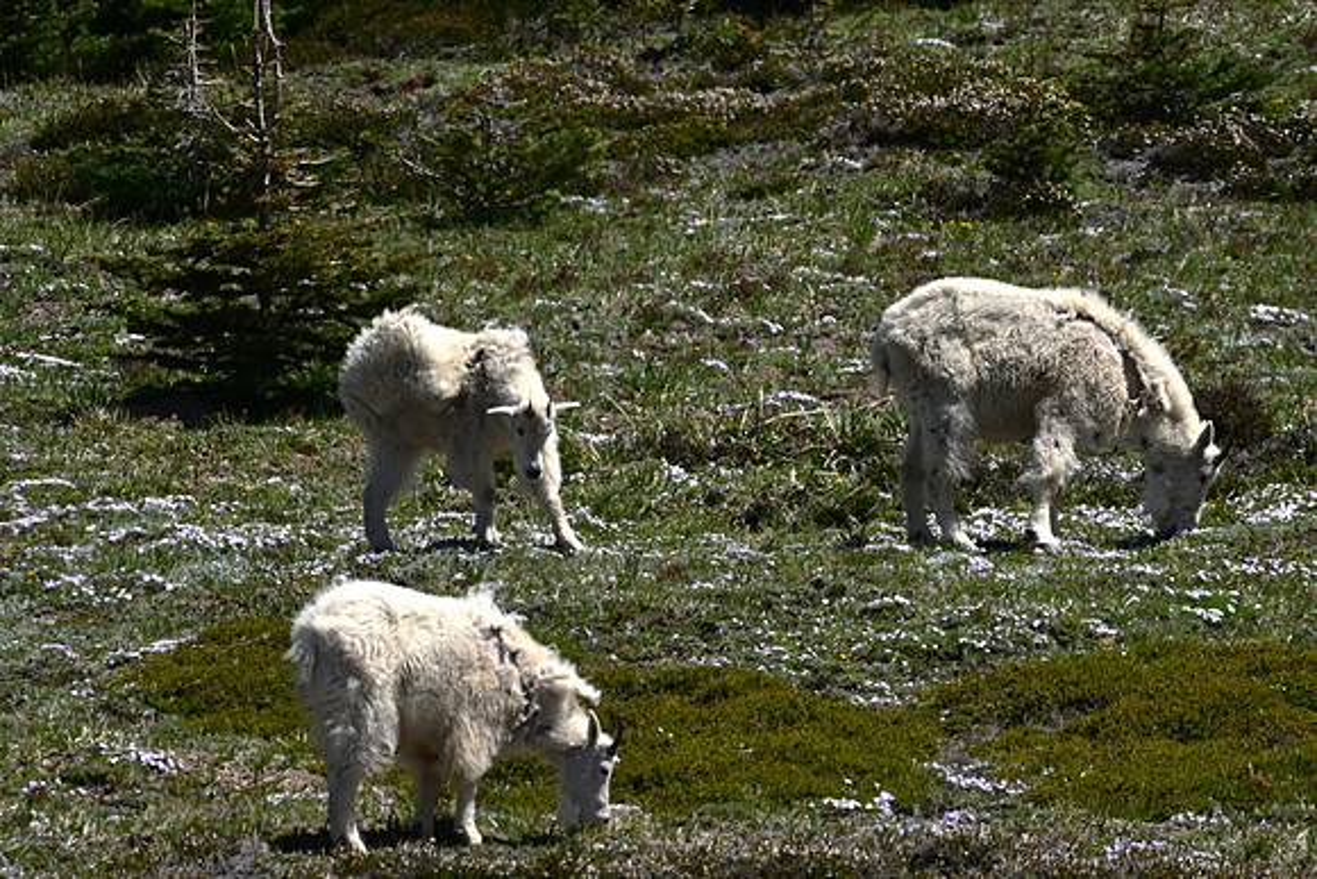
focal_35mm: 600
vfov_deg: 2.3
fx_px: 21954
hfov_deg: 3.4
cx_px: 658
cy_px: 440
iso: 400
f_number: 6.3
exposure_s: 1/3000
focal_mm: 600
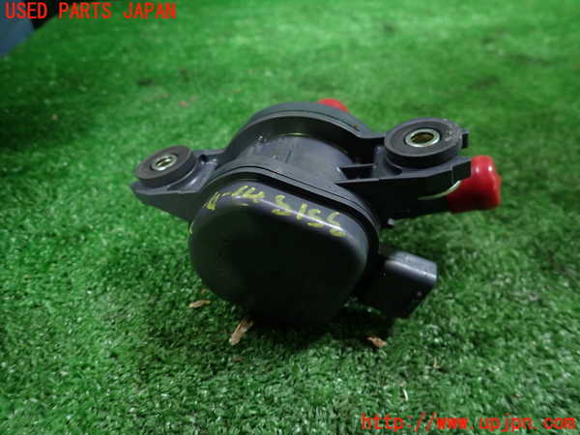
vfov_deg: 54.9
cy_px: 218
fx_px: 419
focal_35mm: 25
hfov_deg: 69.4
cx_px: 290
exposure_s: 1/30
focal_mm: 4.5
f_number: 2
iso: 320
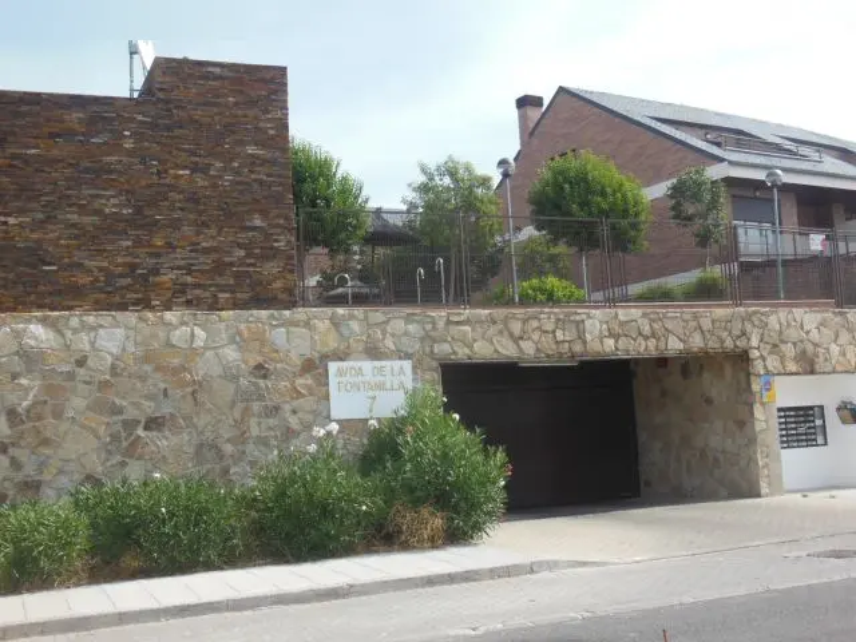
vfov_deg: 32.2
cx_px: 428
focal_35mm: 45
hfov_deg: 42.1
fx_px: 1113
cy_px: 321
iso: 125
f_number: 4.4
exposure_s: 1/500
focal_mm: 8
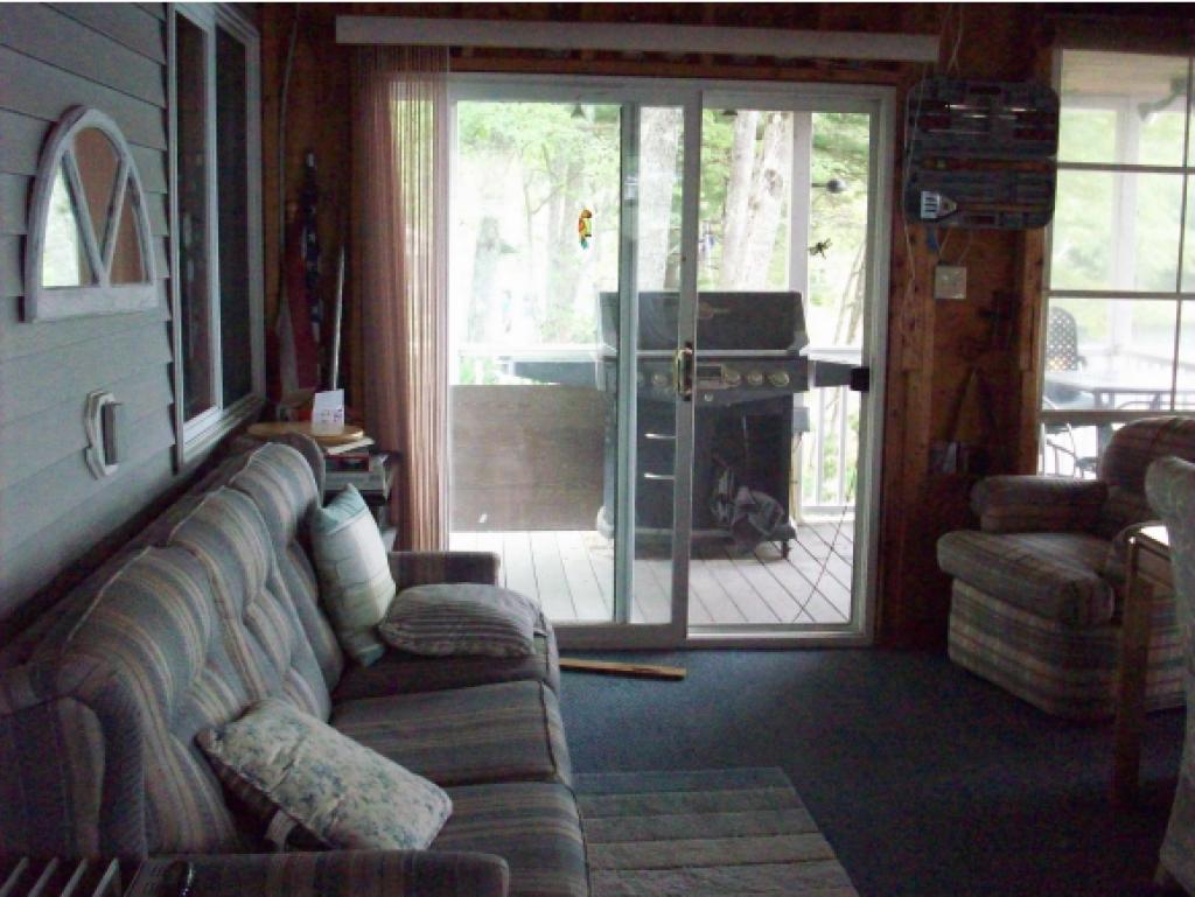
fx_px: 1278
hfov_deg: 50.1
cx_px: 598
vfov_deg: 38.7
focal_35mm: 37
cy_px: 448
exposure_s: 1/128
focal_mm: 6.2
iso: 754
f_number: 2.8
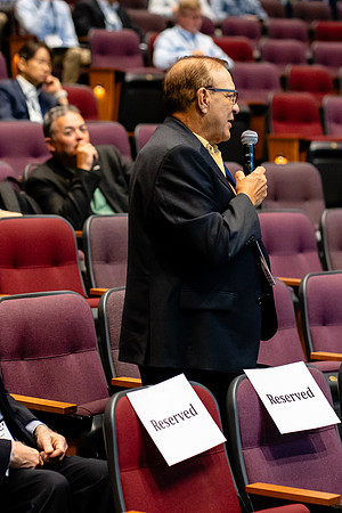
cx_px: 171
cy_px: 256
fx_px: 1810
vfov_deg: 16.1
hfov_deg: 10.8
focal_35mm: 127
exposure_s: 1/200
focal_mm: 85
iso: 4000
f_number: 2.8
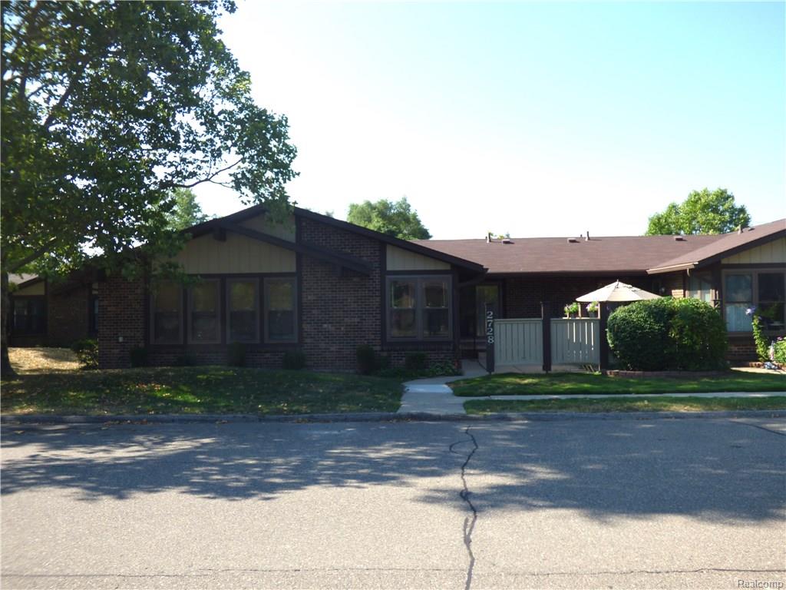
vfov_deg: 46.8
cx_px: 393
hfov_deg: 60.0
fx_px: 681
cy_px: 295
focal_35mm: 30
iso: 100
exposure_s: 1/640
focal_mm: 5.29
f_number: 3.3
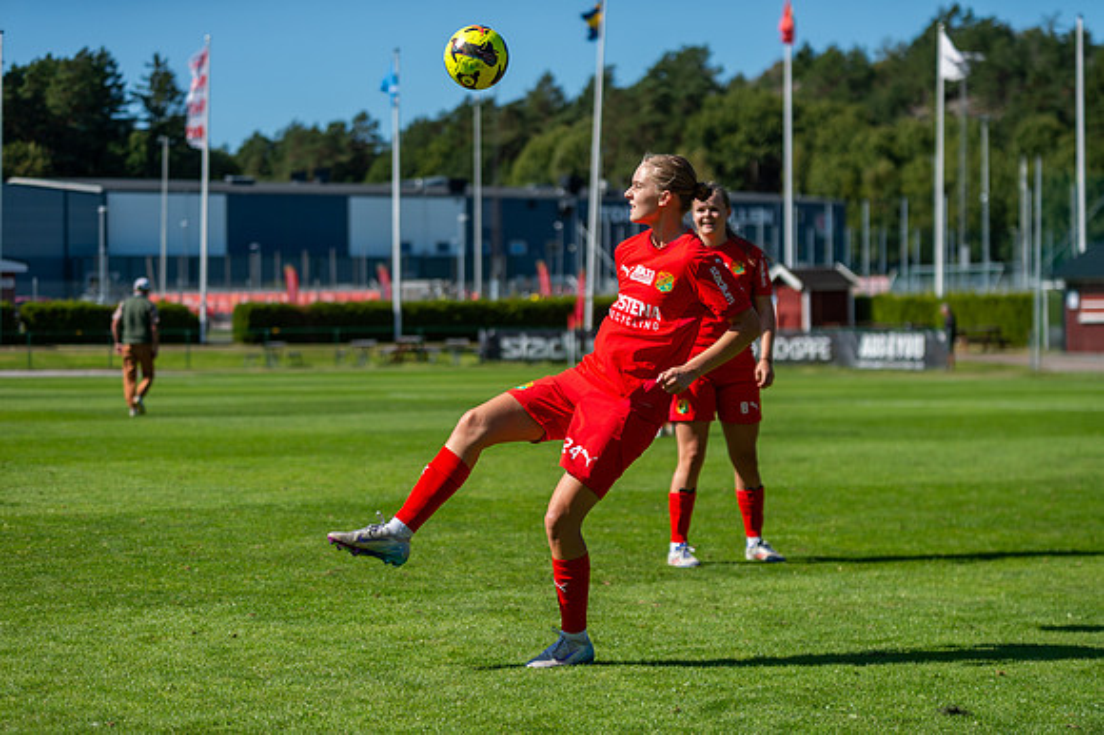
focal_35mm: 95
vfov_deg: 14.4
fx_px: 2912
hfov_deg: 21.5
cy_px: 368
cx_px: 552
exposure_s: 1/2500
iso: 100
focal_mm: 95
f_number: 3.2
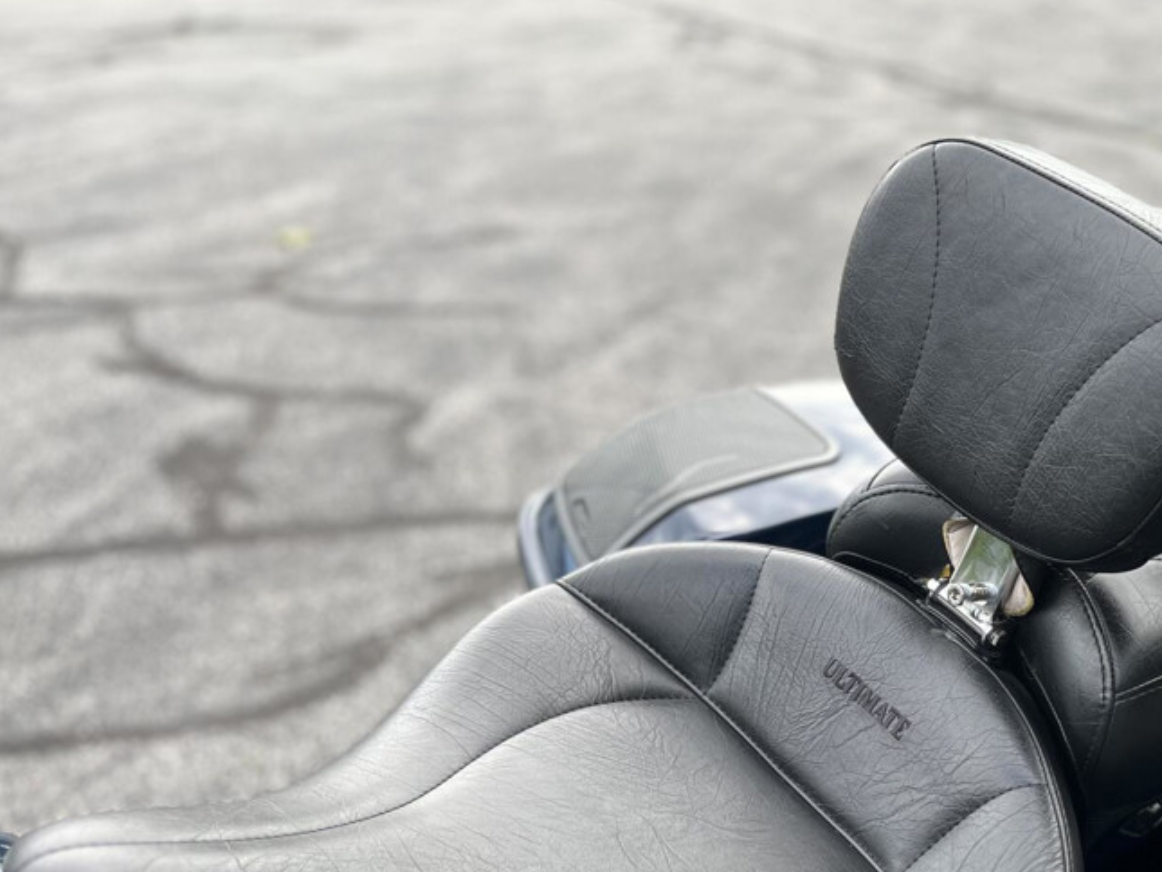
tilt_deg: -30.5
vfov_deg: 32.7
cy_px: 697
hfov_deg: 42.1
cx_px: 911
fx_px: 1444
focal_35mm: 43
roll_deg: +0.5
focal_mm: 5.1
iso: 50
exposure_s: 1/558
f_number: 1.6
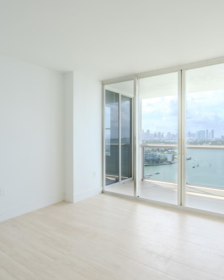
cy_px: 138
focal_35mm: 23
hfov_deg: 60.8
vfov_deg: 72.6
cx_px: 124
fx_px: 190
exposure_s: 1/2500
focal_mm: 16
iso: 500
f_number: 5.6
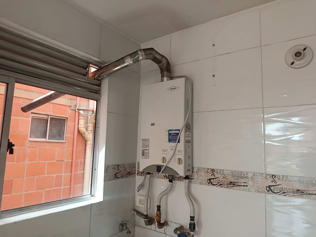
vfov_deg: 56.8
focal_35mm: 24
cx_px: 158
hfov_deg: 71.6
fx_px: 219
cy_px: 118
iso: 329
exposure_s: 1/120
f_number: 1.7
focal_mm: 5.24
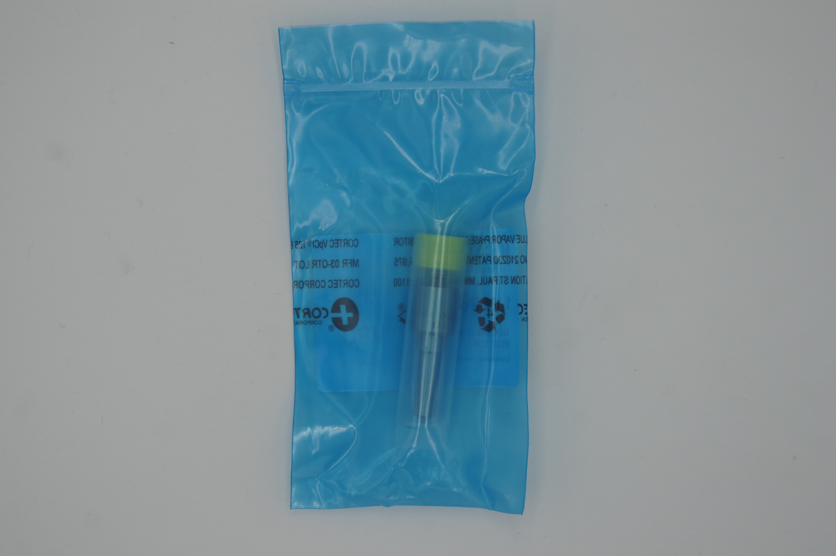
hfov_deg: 29.9
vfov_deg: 20.1
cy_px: 278
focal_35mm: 68
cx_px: 418
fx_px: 1567
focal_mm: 45
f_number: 5.6
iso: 200
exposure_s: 1/400
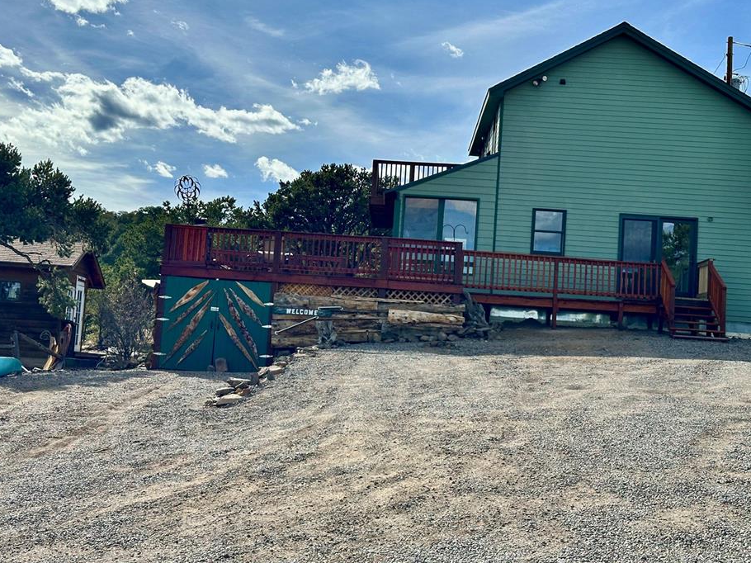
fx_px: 1171
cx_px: 371
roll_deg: -3.5
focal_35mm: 54
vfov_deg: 27.0
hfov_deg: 35.6
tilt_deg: +6.0
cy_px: 247
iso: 64
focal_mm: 6.86
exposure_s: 1/7634
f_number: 1.78
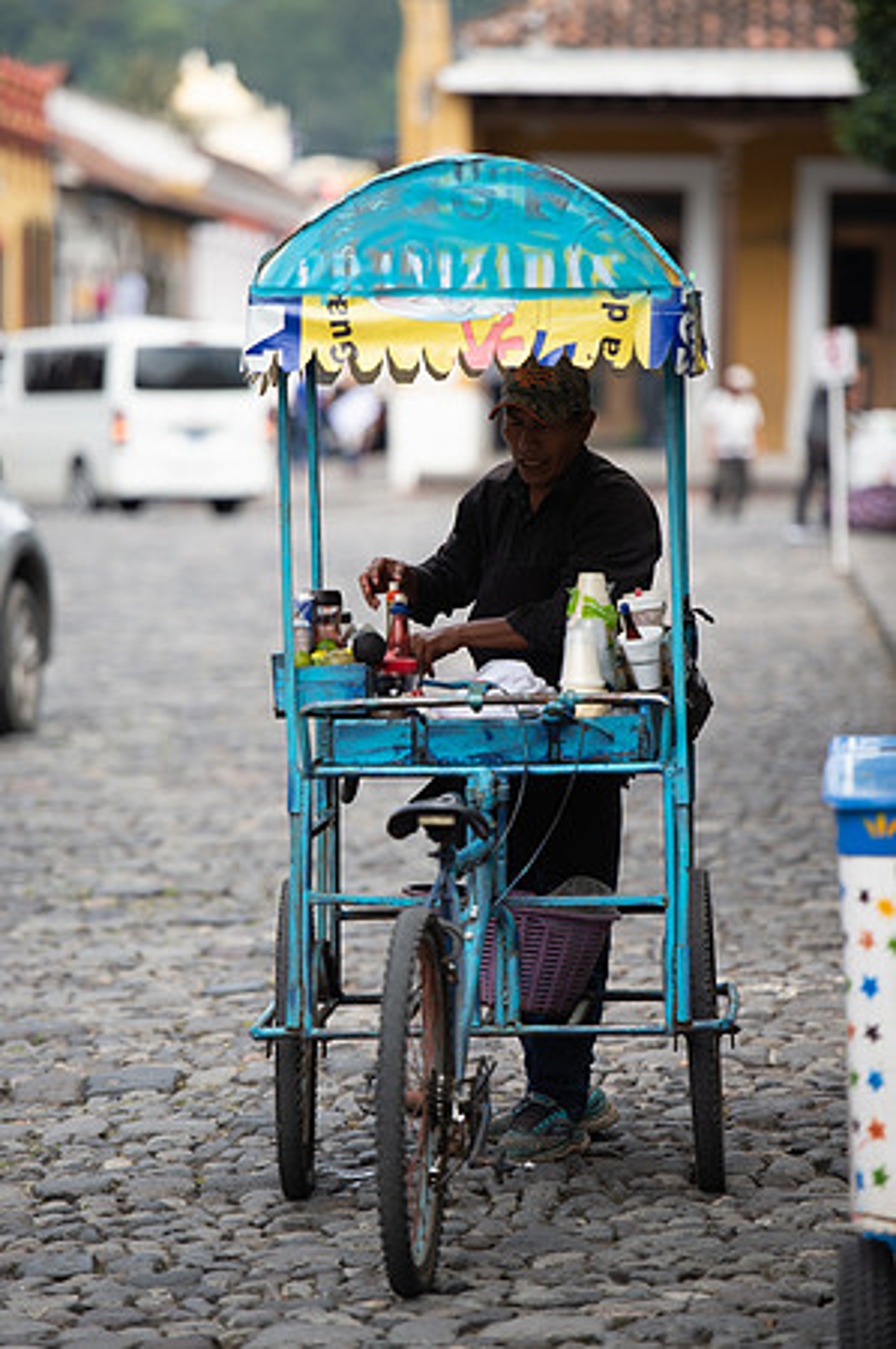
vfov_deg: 11.4
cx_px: 448
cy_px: 674
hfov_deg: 7.6
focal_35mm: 180
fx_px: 6735
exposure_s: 1/500
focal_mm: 180
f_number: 3.5
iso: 100
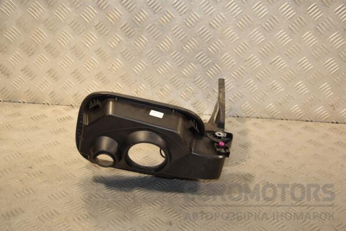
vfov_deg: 23.8
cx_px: 173
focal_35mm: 57
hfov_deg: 35.1
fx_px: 548
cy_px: 116
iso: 800
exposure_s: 1/200
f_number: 5
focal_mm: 38
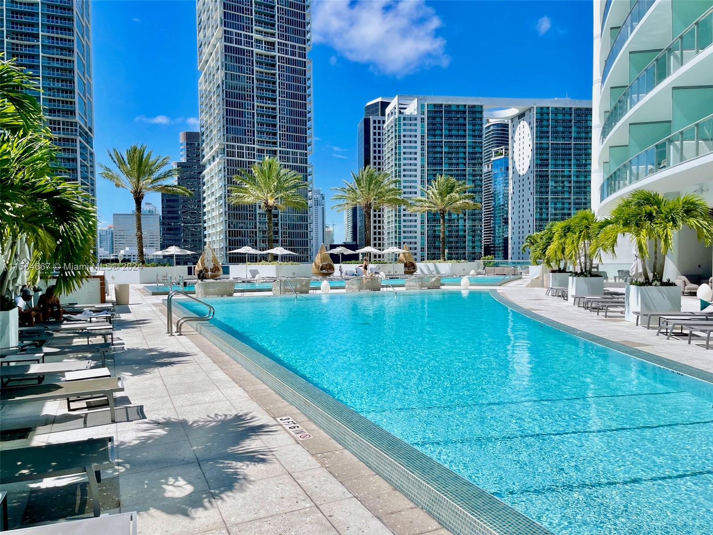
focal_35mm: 26
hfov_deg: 67.3
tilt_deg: -2.3
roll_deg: -0.5
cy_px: 268
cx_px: 356
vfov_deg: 53.1
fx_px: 536
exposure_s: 1/6250
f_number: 1.6
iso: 32
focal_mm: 5.1
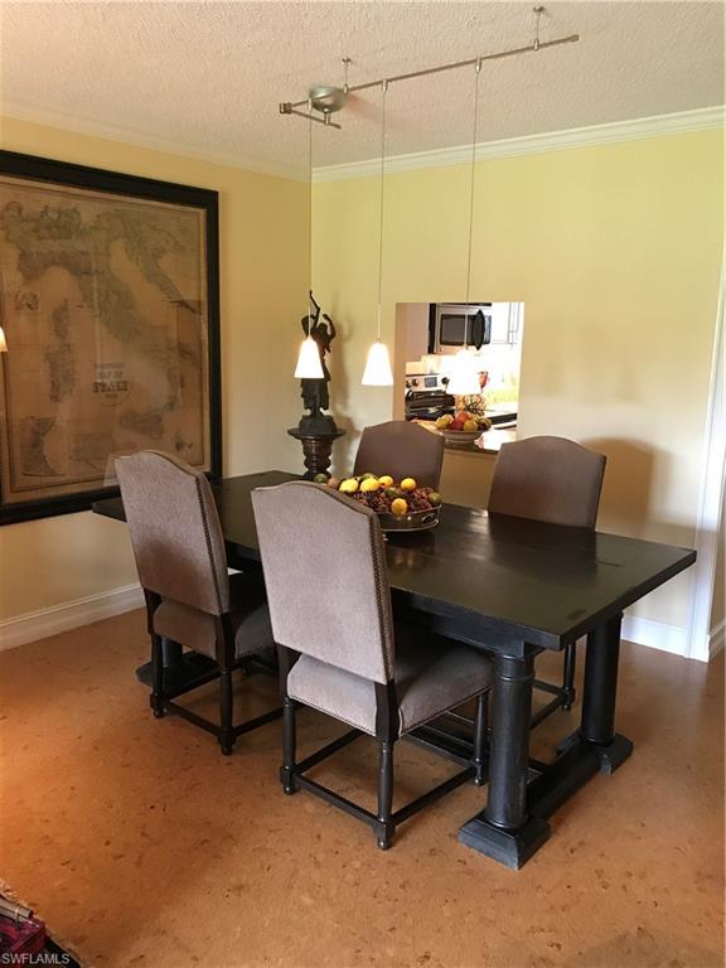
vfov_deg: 63.4
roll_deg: -1.1
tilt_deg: -11.2
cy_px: 484
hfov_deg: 49.7
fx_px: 783
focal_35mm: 28
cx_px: 363
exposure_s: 1/13
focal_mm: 3.99
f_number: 1.8
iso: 100
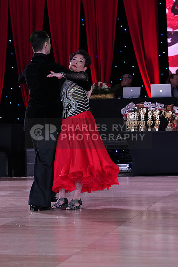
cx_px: 89
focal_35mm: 105
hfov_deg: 13.0
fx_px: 778
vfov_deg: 19.5
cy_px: 134
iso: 2500
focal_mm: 105
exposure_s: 1/250
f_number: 5
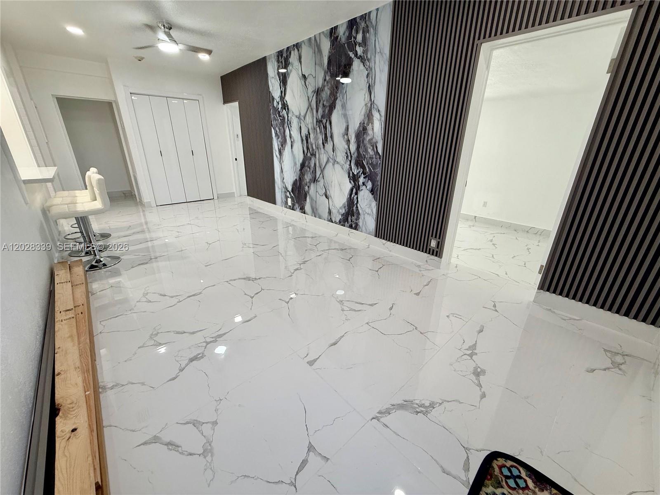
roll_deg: -1.0
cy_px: 248
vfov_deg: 85.7
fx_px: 267
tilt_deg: -20.4
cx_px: 330
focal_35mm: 14
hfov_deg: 102.1
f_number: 2.2
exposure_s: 1/120
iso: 160
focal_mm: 2.22
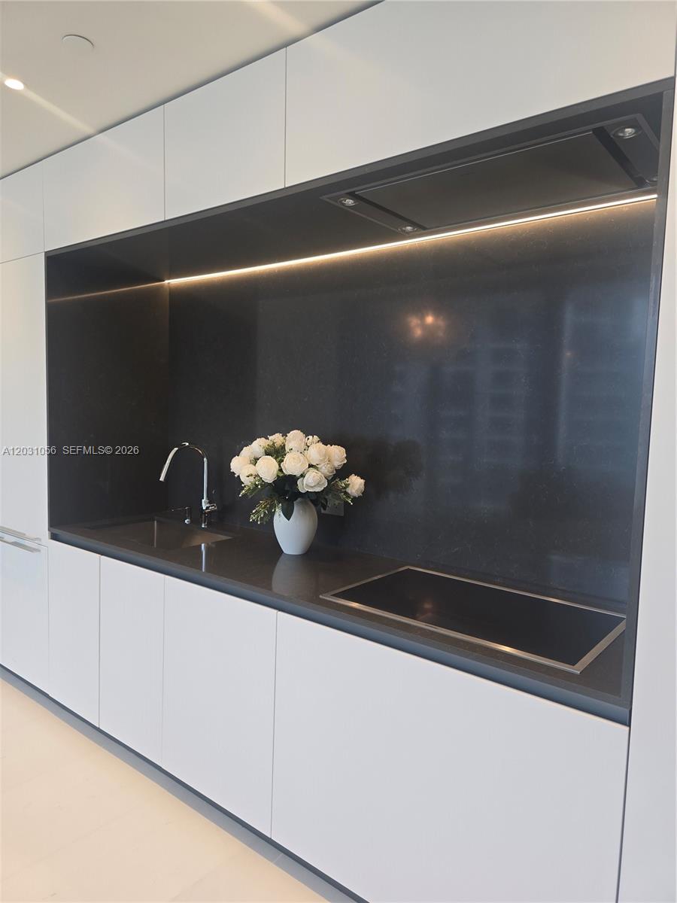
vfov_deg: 73.9
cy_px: 452
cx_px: 338
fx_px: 600
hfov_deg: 58.9
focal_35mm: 23
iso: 50
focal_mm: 6.3
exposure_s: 1/120
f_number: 1.7
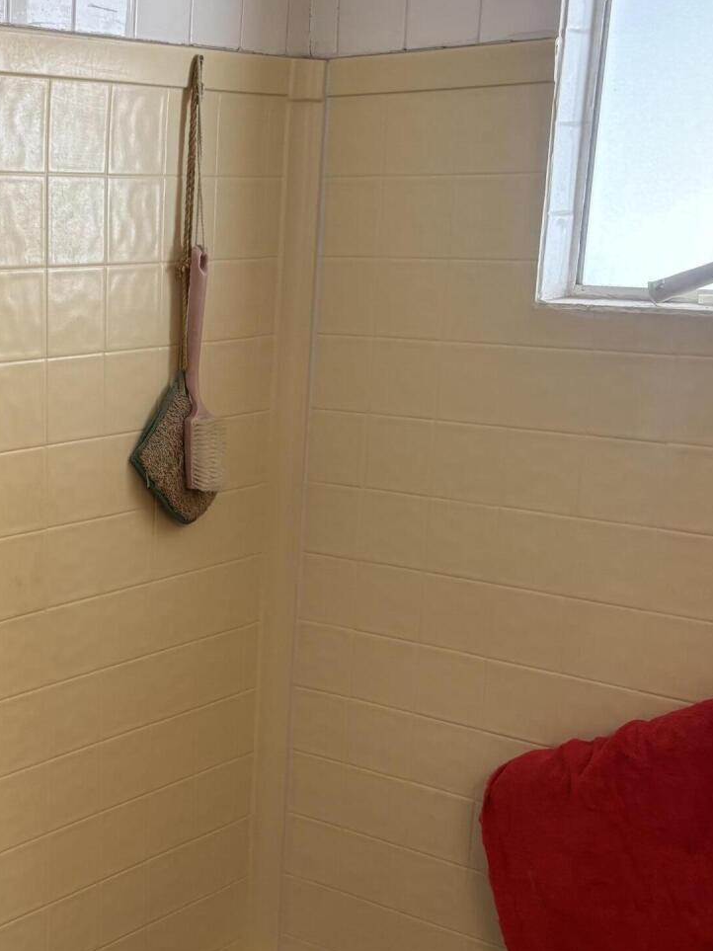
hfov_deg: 25.9
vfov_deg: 34.9
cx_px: 39
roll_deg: +0.0
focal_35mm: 54
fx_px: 1483
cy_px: 686
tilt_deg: -17.8
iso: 125
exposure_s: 1/60
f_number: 1.6
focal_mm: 5.96
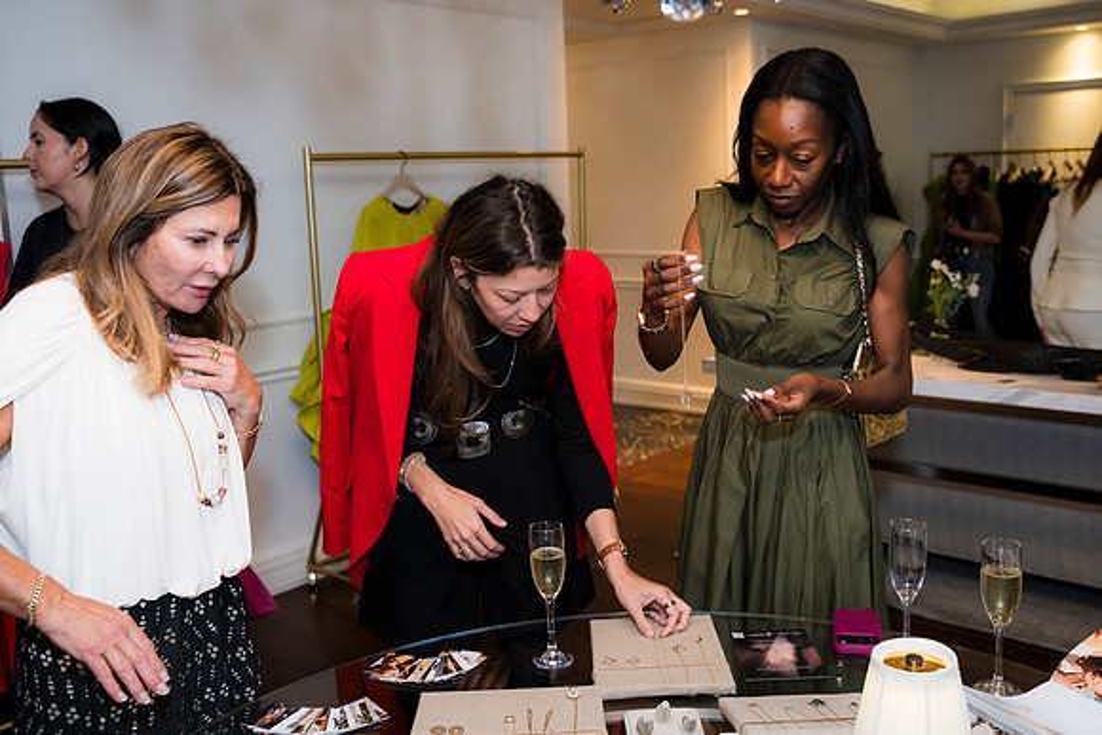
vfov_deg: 39.4
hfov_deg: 56.5
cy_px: 368
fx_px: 1026
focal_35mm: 34
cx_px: 551
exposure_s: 1/100
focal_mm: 33.5
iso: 800
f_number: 4.5
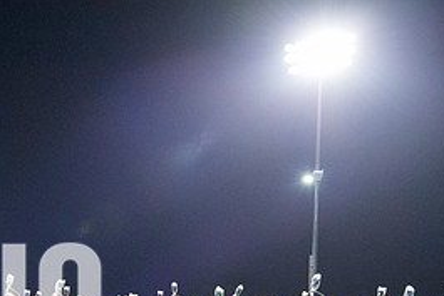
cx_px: -25
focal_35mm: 92
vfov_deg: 14.5
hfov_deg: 21.2
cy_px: 322
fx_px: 1135
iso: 5000
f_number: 5.6
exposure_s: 1/200
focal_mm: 42
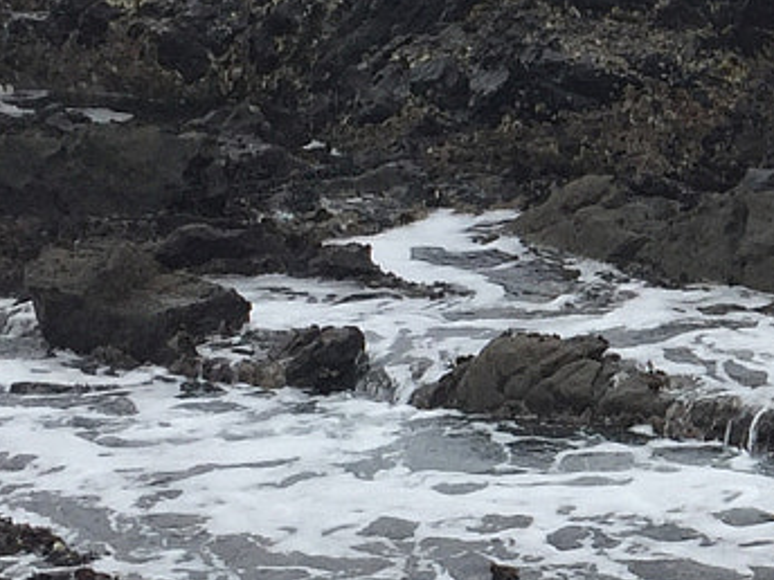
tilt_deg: -14.2
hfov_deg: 13.9
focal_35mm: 135
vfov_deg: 11.0
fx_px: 3019
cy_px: 312
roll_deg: +1.0
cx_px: 1096
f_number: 2.2
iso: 32
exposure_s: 1/706
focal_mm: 4.15
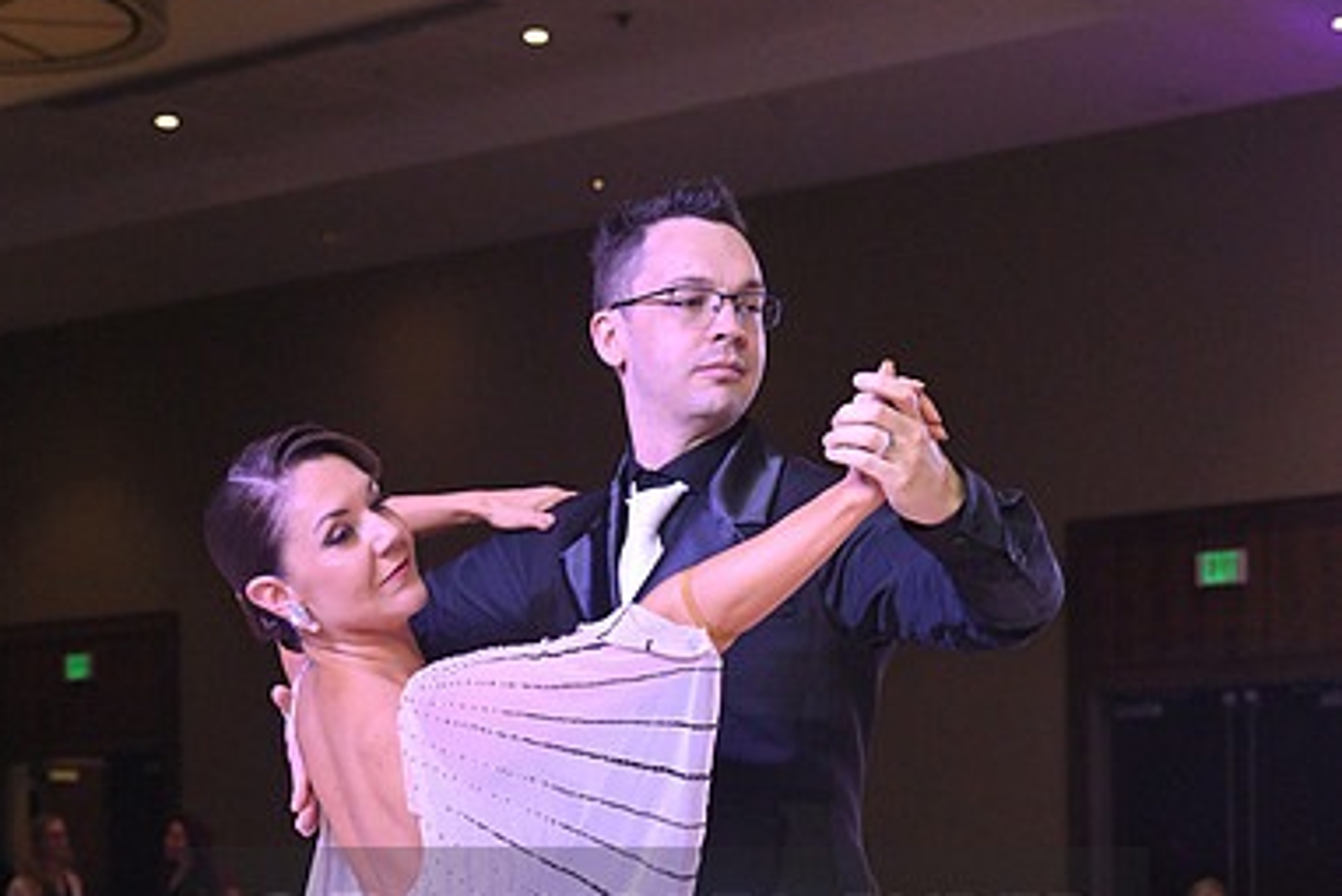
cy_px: 966
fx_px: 3282
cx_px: 666
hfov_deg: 23.1
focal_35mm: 88
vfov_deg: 15.2
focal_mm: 58
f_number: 6.3
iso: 4000
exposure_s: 1/320
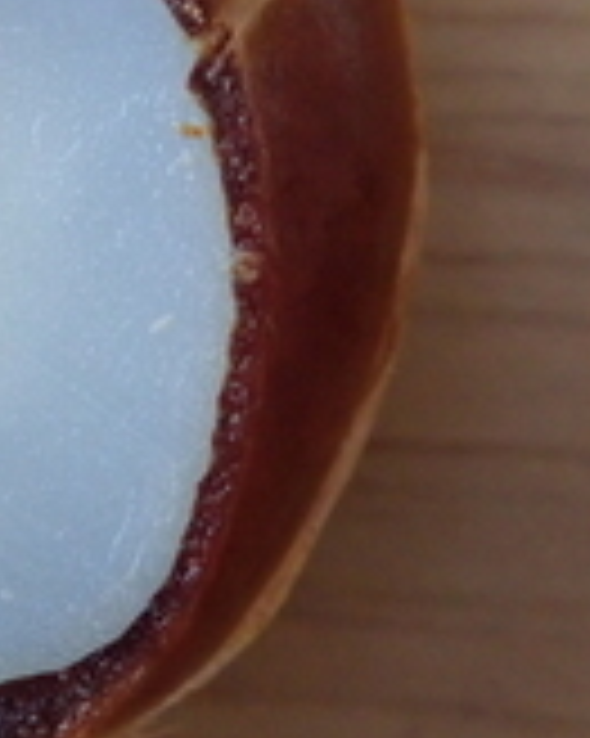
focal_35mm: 107
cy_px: 207
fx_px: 2338
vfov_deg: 17.9
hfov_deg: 13.6
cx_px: -266
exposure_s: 1/125
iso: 640
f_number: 2.3
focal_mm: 5.5
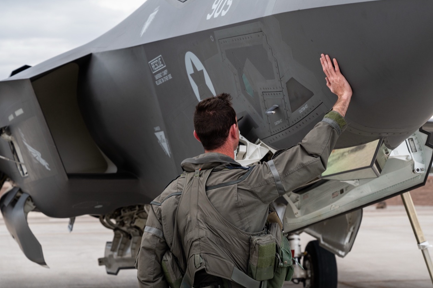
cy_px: 164
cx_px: 258
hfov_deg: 22.4
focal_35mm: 91
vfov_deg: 15.0
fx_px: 1093
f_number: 5.6
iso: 250
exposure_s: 1/640
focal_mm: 70
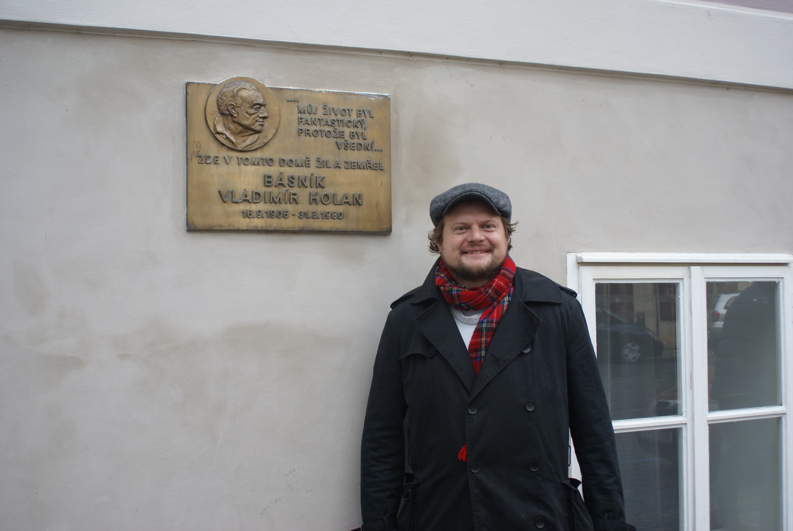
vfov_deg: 32.0
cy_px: 266
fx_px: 926
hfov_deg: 46.3
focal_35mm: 42
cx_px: 396
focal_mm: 28
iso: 100
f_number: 3.5
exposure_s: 1/125
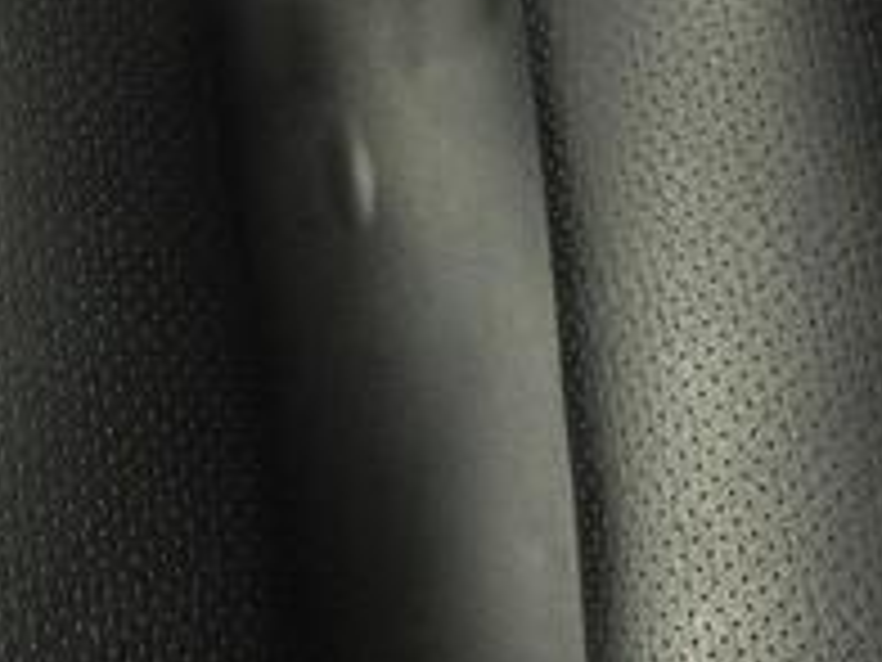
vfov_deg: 14.6
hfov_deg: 19.4
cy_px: 212
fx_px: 2573
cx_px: 405
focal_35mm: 101
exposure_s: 1/33
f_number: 2.4
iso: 80
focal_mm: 3.3
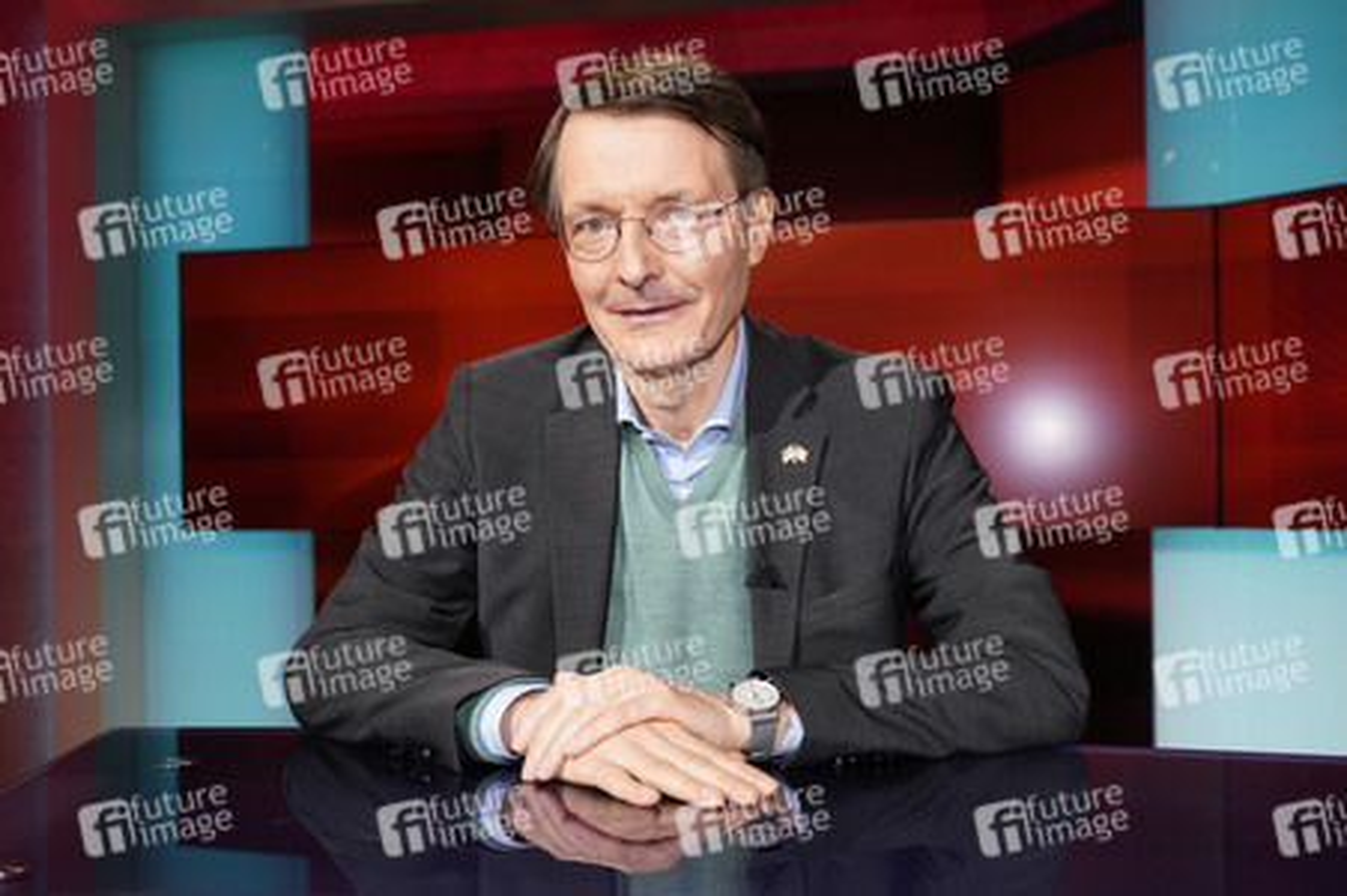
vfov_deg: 37.8
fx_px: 1309
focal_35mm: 35
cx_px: 674
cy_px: 448
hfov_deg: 54.5
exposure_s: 1/125
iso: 1600
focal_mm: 35
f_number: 5
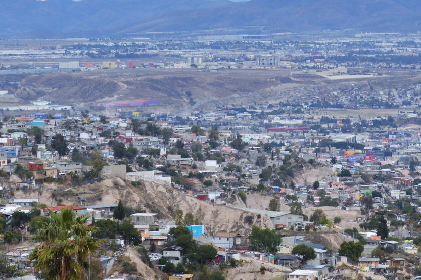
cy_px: 107
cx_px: 337
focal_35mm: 190
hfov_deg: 10.8
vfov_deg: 7.2
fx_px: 2222
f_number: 7.1
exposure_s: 1/200
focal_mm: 55
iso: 100
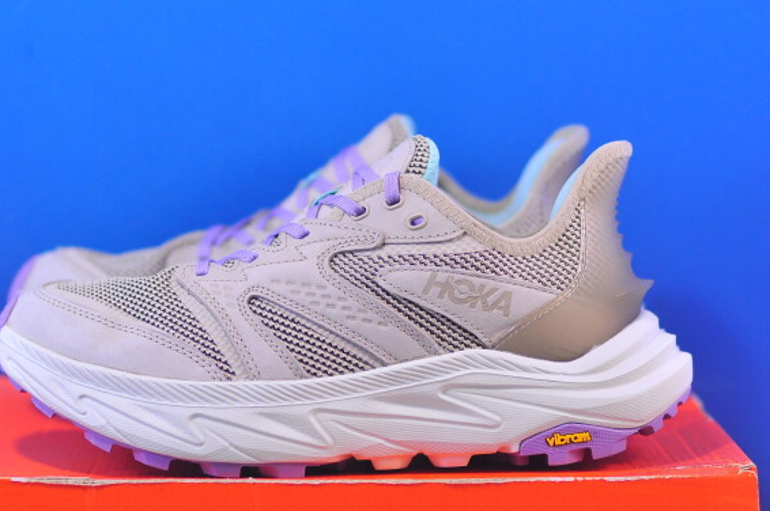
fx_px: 2265
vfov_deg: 12.9
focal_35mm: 106
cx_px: 332
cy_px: 186
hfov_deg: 19.3
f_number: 2.2
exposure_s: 1/320
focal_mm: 50
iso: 250
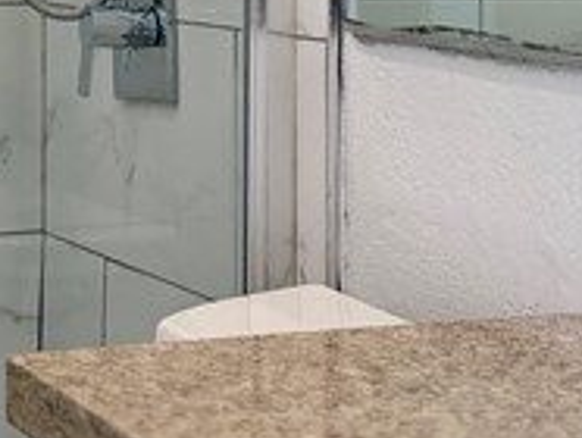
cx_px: 216
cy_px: -147
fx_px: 2222
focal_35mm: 132
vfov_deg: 11.0
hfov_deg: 14.9
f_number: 1.78
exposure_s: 1/212
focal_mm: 6.76
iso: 125
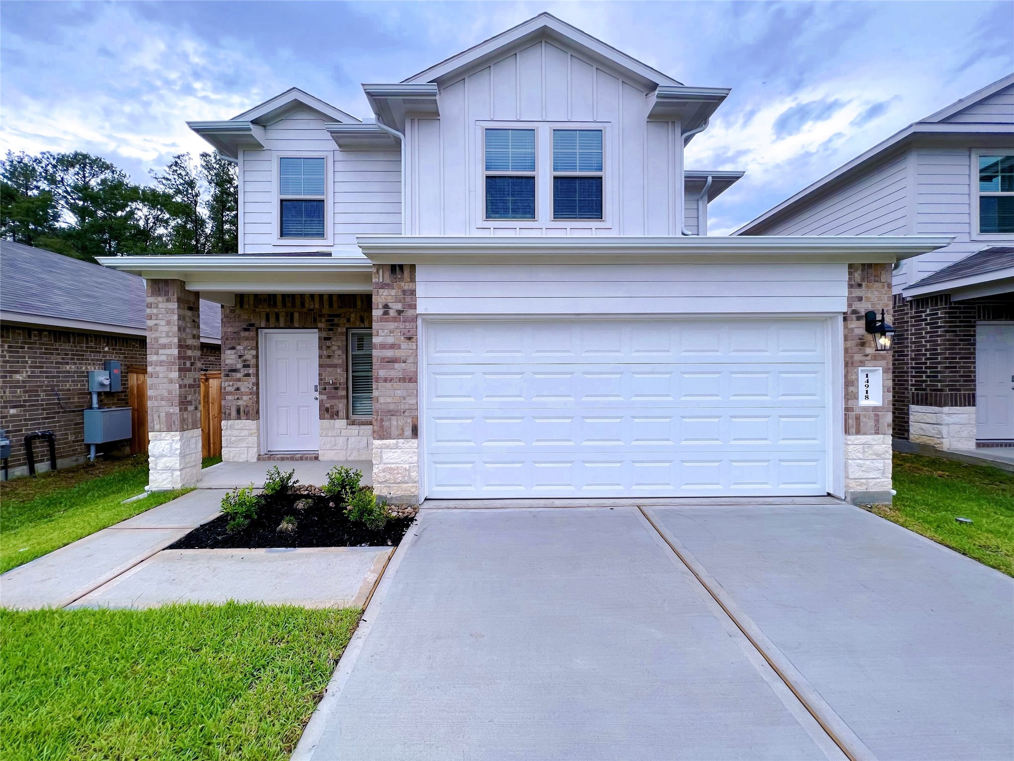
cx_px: 507
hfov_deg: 106.2
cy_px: 380
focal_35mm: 13
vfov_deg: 89.9
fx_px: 381
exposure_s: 1/889
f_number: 1.8
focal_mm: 1.57
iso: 32
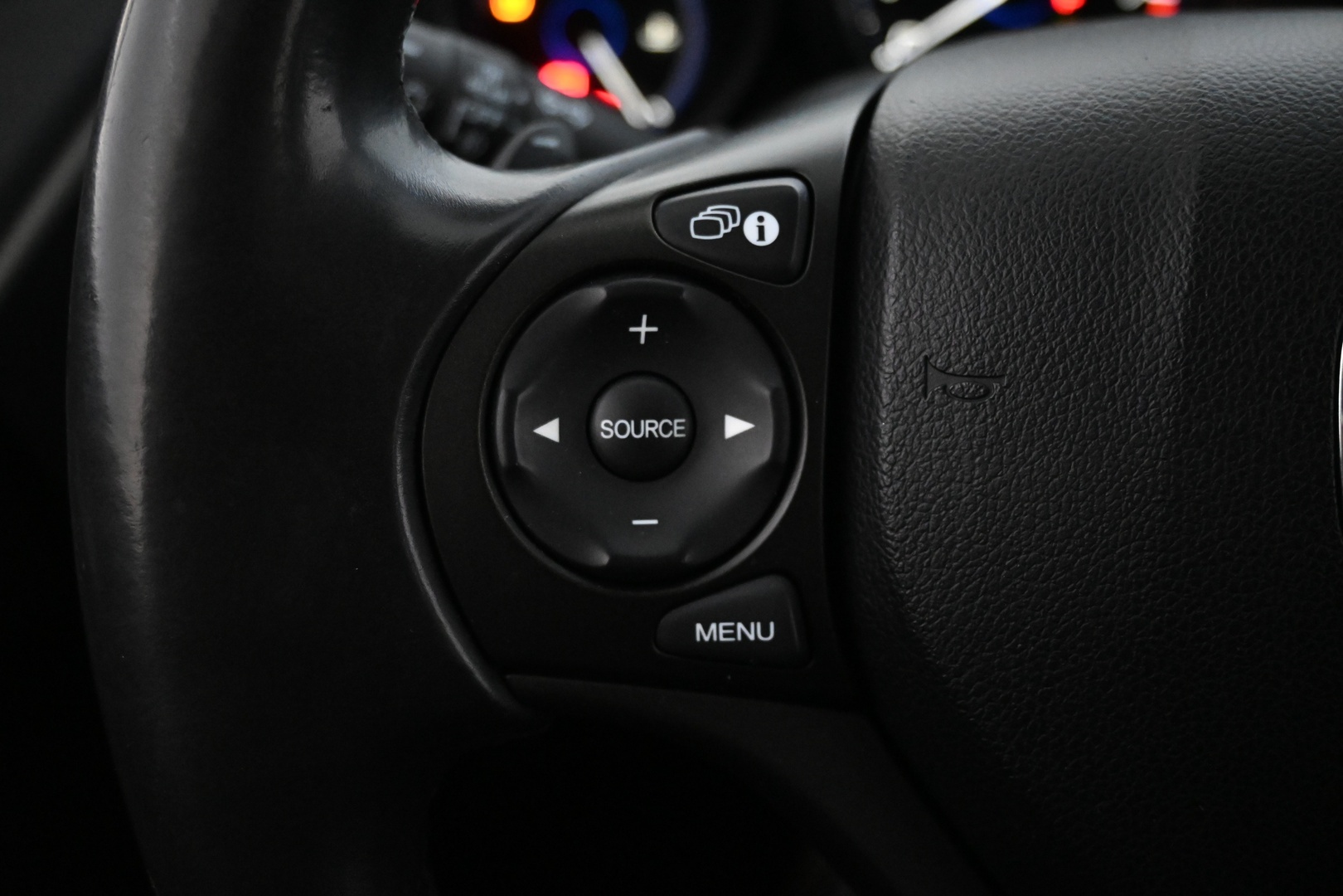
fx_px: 1371
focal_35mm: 37
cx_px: 672
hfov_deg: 52.2
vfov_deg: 36.2
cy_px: 448
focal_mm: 24.5
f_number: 4.2
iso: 6400
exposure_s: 1/40
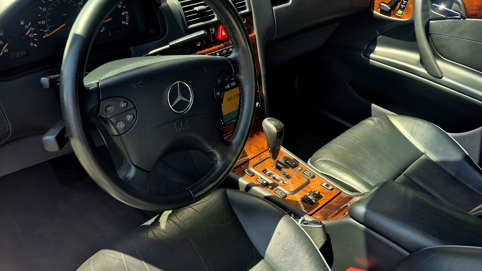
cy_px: 201
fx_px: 422
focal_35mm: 33
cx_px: 204
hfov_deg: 59.2
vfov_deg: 34.9
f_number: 1.8
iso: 25
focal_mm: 5.4
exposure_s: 1/455
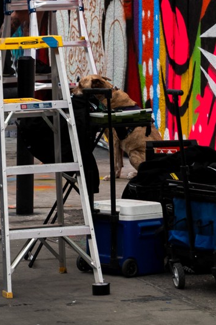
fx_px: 2829
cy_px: -116
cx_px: 136
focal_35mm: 314
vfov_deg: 6.5
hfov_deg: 4.4
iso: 100
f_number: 2.8
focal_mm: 70
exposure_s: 1/320
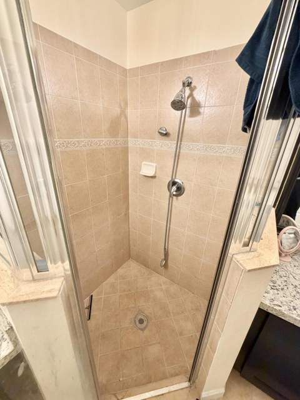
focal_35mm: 14
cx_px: 150
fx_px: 162
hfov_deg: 85.7
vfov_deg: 102.1
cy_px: 200
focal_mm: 2.22
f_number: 2.2
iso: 250
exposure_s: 1/60
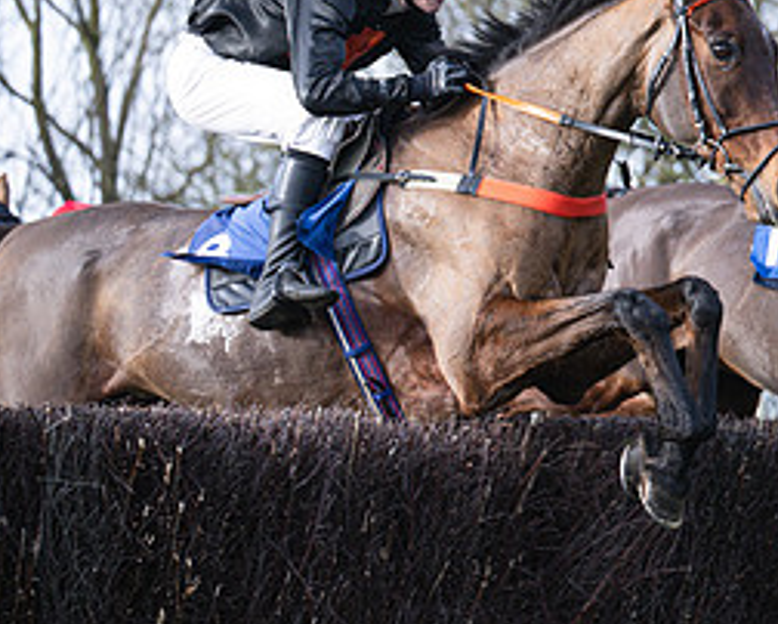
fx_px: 4056
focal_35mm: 176
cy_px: 158
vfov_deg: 8.8
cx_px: 629
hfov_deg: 10.9
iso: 400
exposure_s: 1/2000
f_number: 2.8
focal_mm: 70
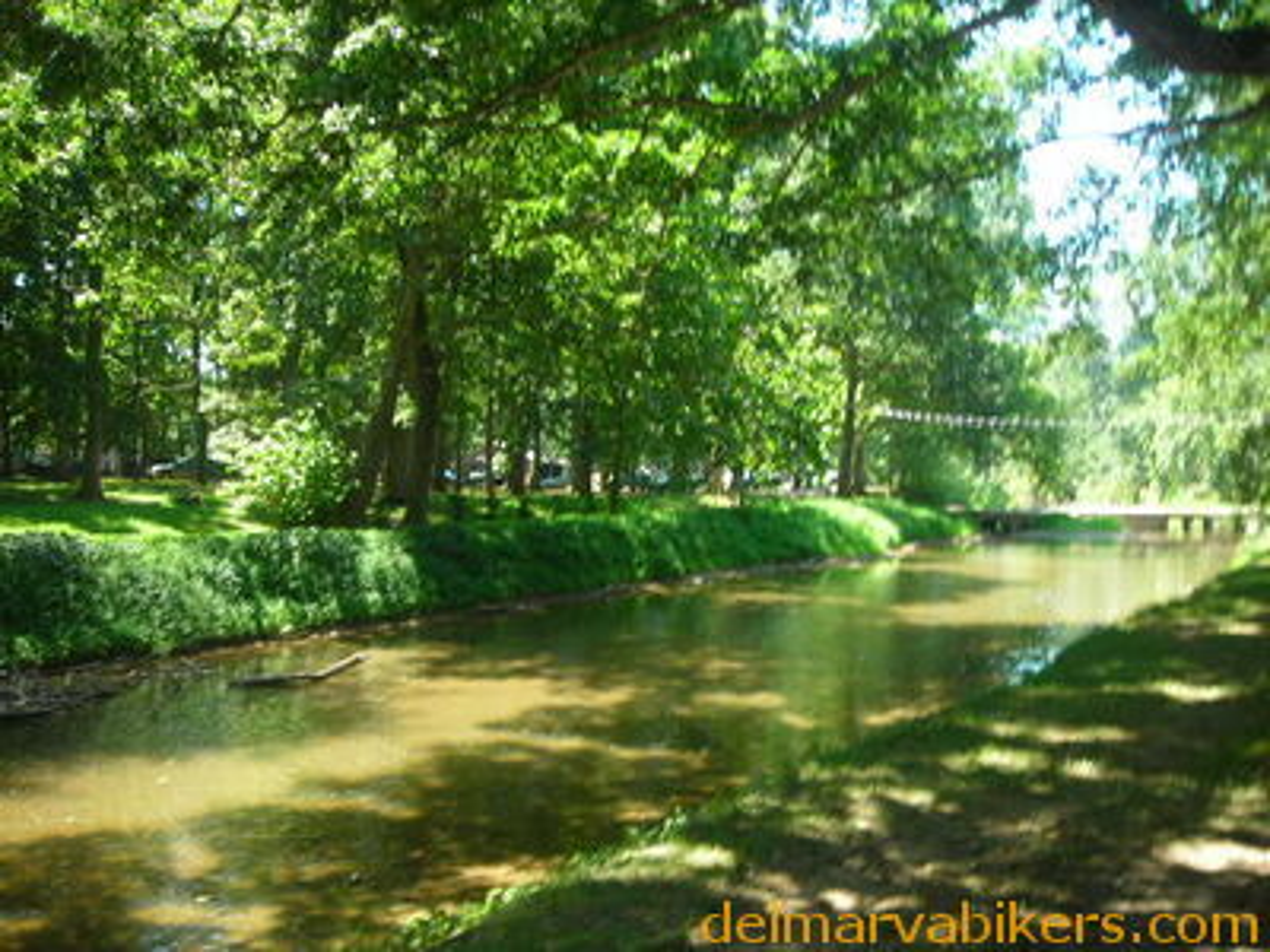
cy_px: 476
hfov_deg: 49.0
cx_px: 635
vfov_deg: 37.7
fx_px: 1394
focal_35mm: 38
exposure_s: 1/53
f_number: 3.2
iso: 50
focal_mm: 6.3
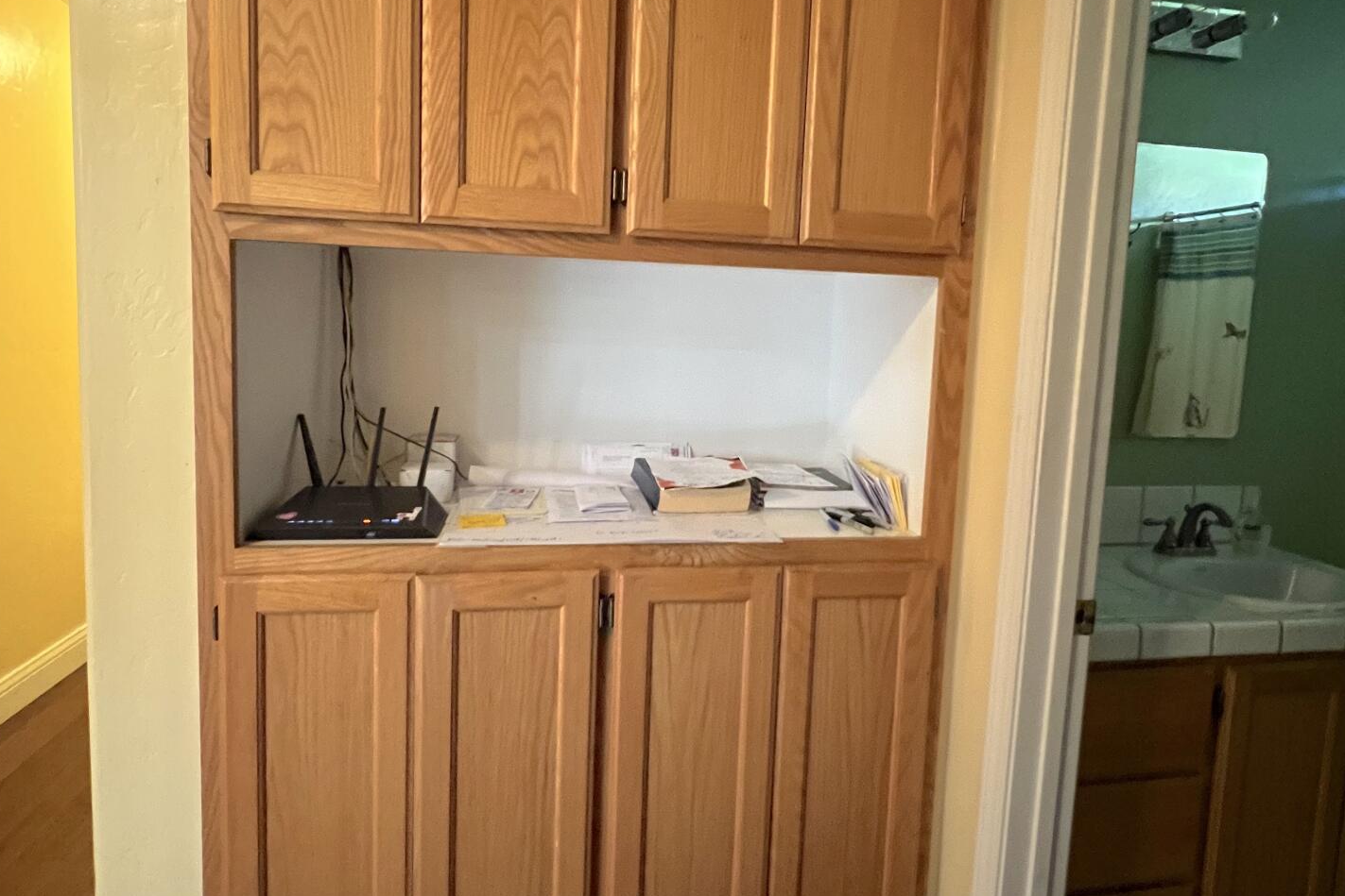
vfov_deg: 64.4
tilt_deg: -5.8
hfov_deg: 86.9
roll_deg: -1.4
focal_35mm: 19
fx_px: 710
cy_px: 401
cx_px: 680
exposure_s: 1/40
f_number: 1.8
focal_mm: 1.57
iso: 800
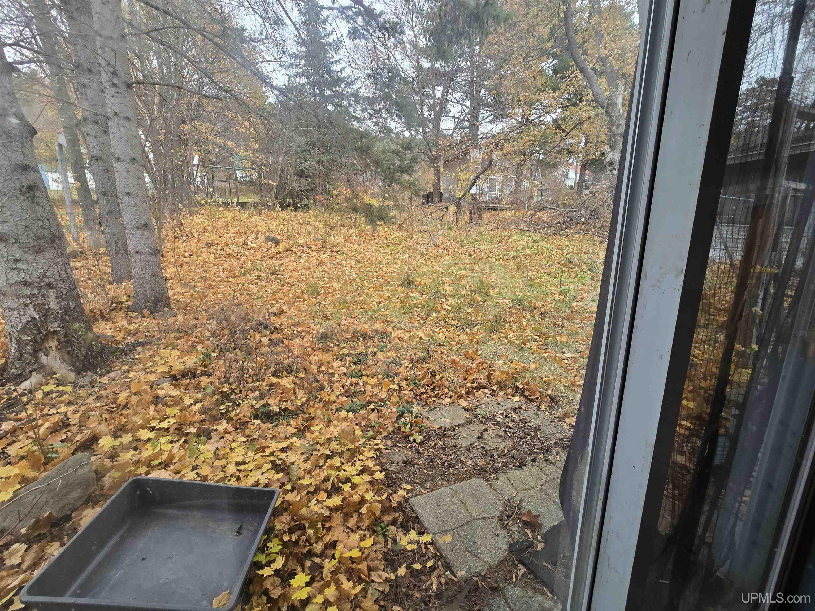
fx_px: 306
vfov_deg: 89.9
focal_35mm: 13
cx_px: 408
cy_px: 306
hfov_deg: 106.2
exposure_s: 1/60
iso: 80
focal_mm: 2.2
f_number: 2.2
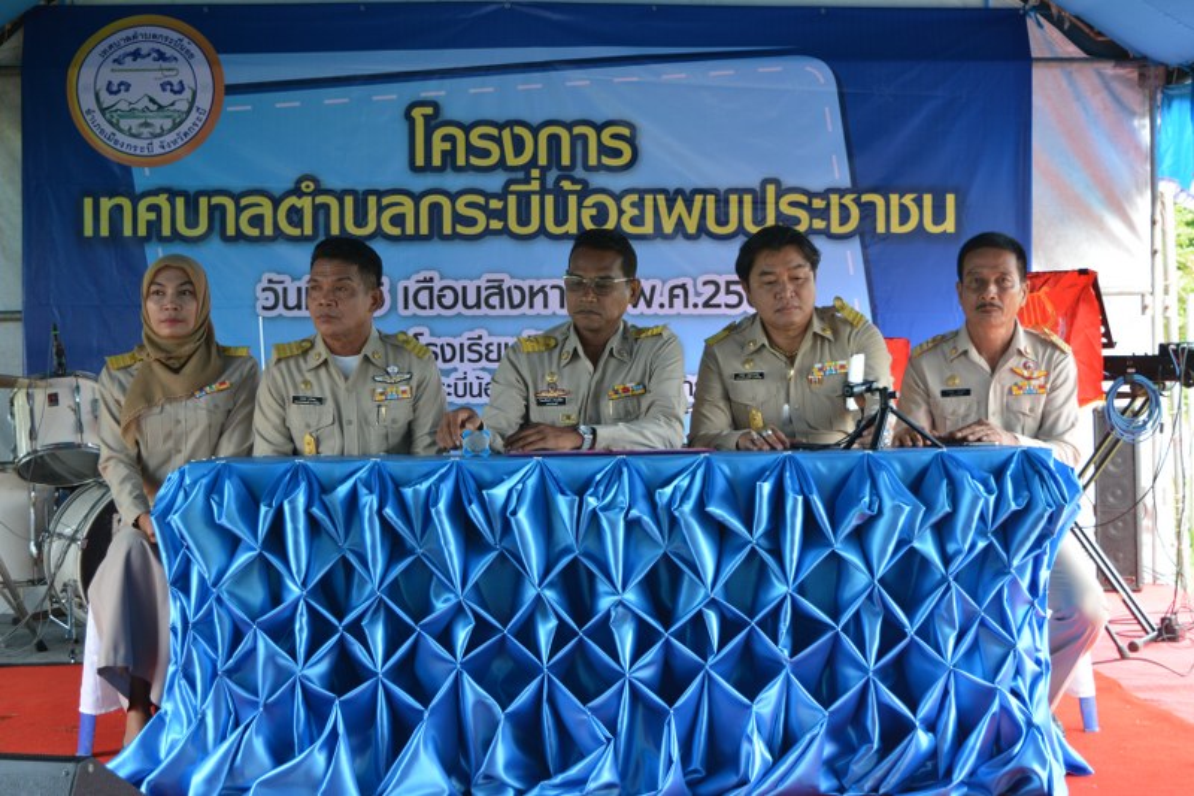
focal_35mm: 60
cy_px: 398
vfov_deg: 22.6
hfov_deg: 33.4
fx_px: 1989
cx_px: 597
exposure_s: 1/100
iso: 400
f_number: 5
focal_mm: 40
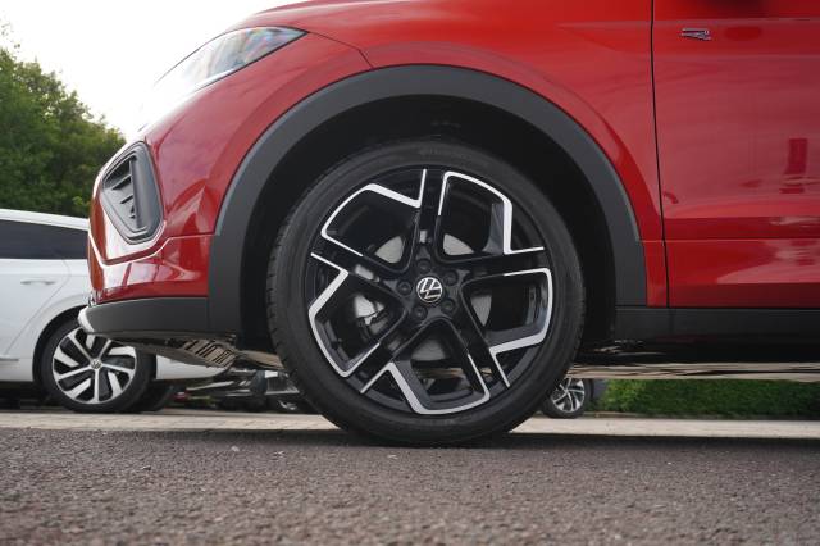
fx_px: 820
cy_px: 273
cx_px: 410
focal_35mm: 36
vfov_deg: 36.8
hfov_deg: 53.2
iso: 200
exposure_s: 1/200
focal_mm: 24
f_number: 5.6
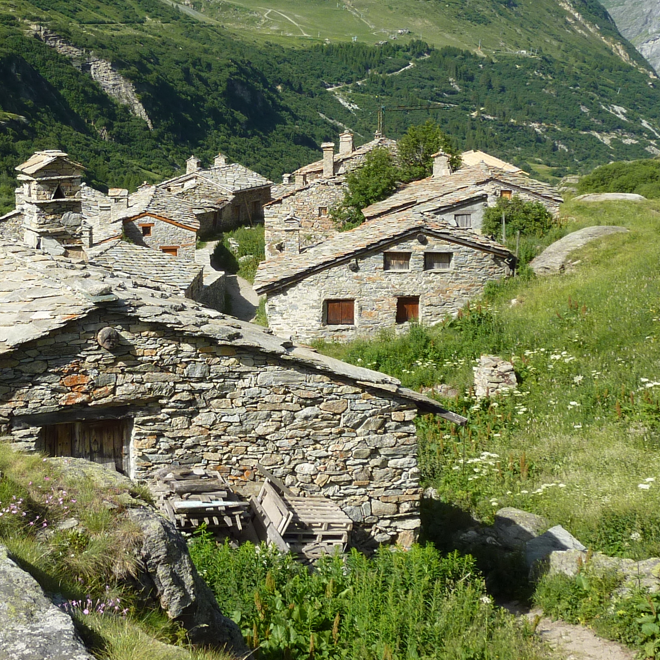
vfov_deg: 29.5
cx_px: 213
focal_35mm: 58
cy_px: 263
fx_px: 1251
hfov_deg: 29.3
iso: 80
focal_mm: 4.7
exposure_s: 1/640
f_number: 4
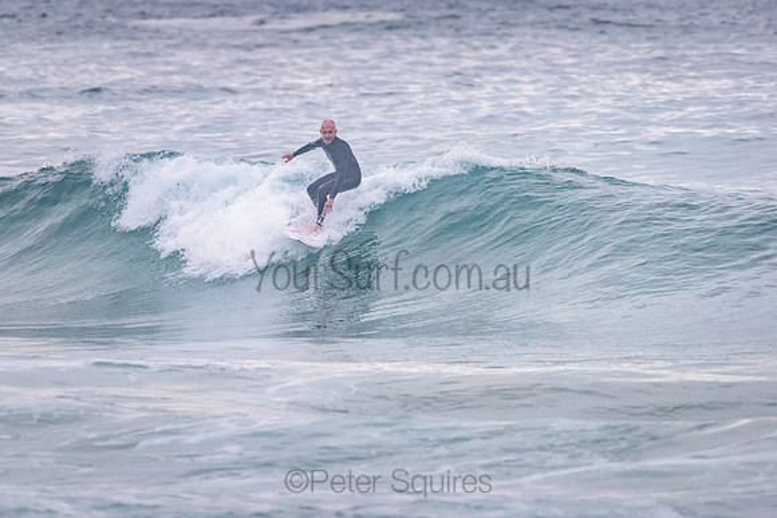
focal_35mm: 613
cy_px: 201
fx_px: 13231
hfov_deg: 3.4
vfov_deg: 2.2
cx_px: 308
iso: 2200
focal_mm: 500
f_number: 5.6
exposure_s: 1/1250
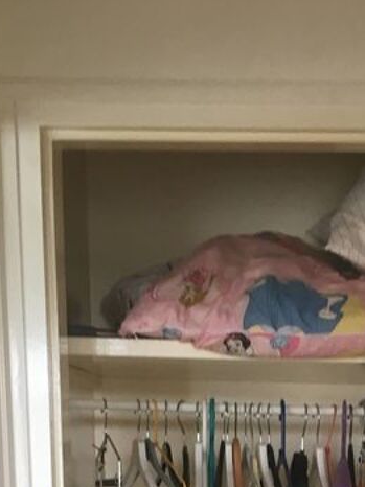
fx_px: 1168
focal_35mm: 83
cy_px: 661
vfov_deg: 21.0
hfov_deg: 17.4
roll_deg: -2.2
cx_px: 358
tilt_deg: -10.4
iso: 64
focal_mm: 4.15
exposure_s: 1/33
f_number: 2.2
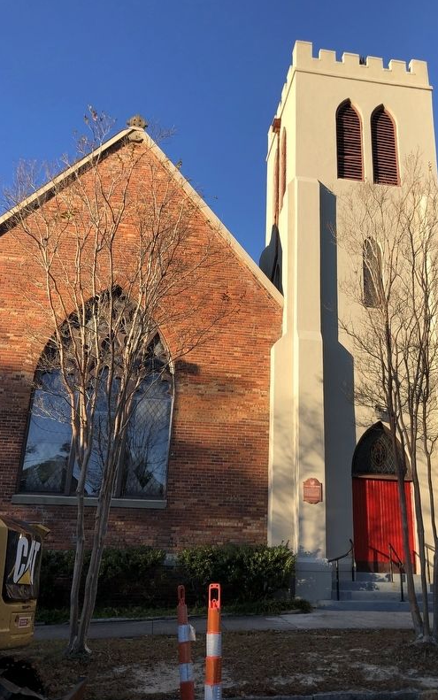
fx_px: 572
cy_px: 351
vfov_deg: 62.9
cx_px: 250
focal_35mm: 30
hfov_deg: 41.8
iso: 20
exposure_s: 1/852
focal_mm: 4
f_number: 1.8
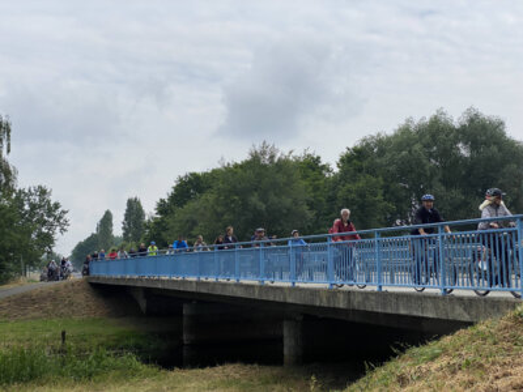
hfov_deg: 36.8
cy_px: 196
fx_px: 786
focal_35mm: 52
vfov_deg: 28.0
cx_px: 262
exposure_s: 1/2283
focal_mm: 6
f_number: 2
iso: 20
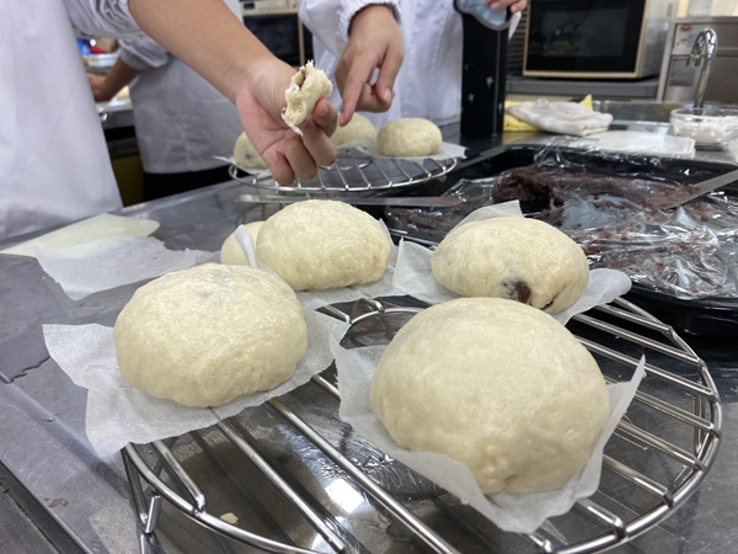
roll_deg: +1.9
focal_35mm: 26
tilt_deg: -21.4
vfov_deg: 53.1
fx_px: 554
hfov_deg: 67.3
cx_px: 369
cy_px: 277
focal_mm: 4.25
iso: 40
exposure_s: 1/100
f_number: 1.8
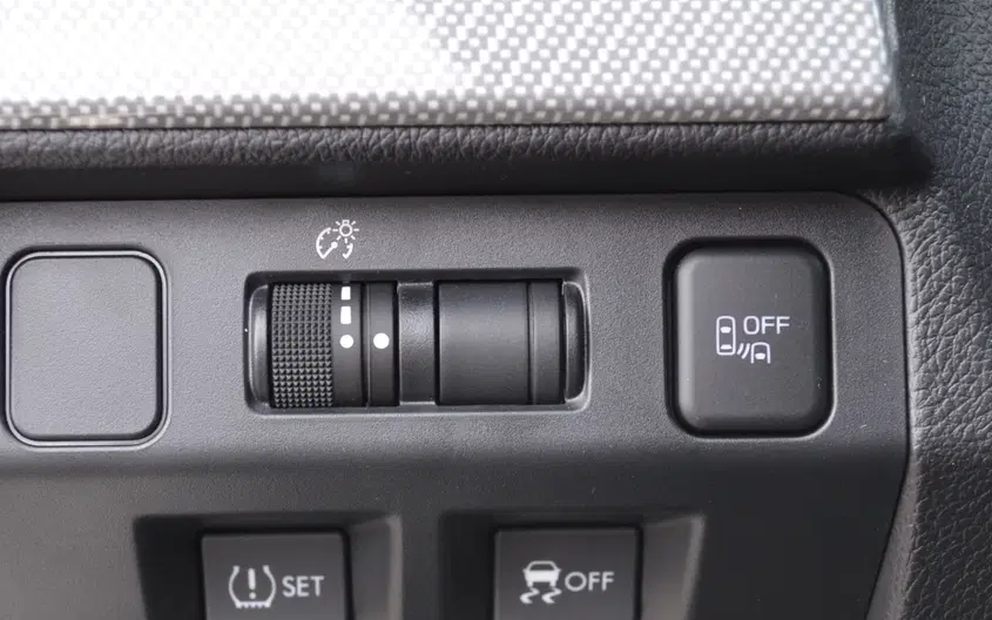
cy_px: 421
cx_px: 437
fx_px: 2109
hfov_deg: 26.5
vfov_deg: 16.7
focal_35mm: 78
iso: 800
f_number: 5
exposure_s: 1/60
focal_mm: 36
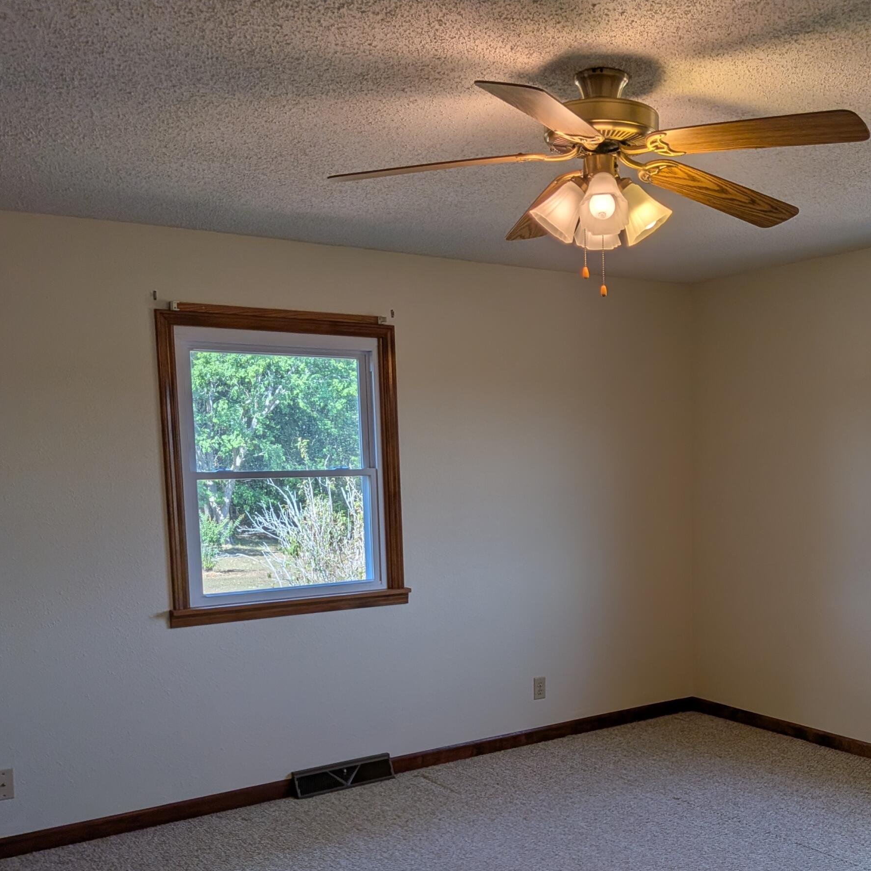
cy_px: 552
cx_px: 588
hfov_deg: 45.3
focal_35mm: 36
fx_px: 1025
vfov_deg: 45.6
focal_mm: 4.53
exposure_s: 1/1033
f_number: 1.7
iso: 27
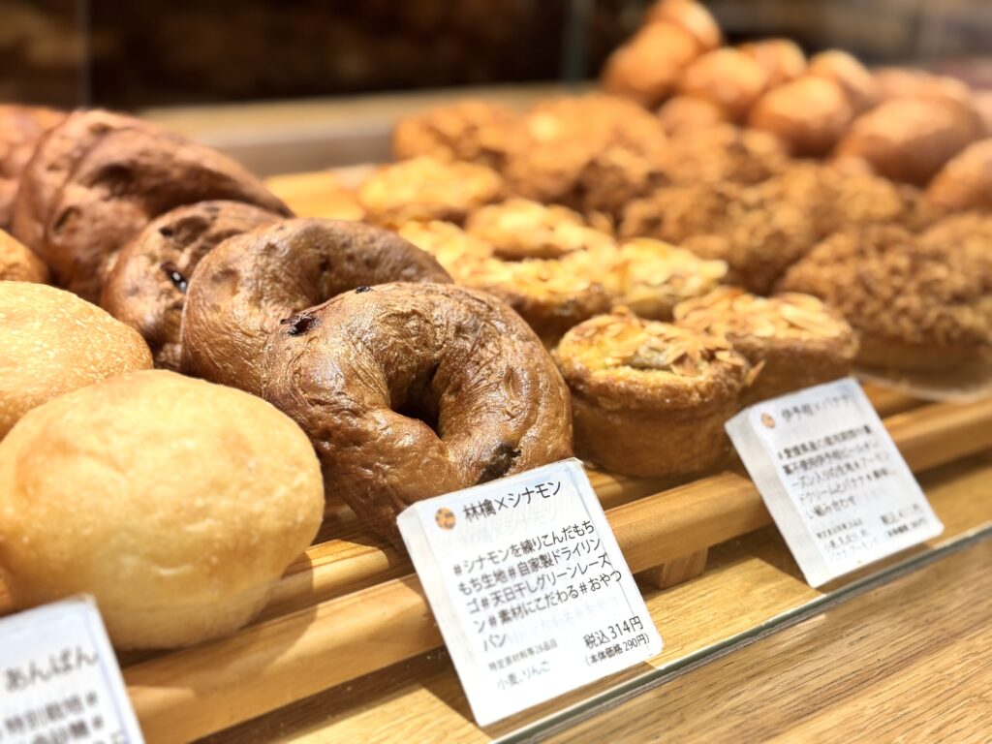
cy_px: 372
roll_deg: -4.7
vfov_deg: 30.3
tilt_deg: -21.0
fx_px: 1376
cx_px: 496
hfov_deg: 39.7
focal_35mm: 48
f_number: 1.78
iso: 50
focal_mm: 6.76
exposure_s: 1/100
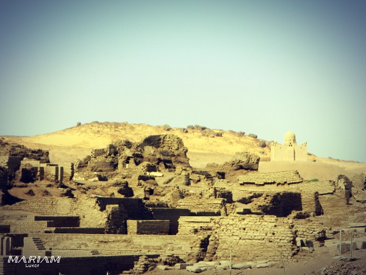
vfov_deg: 14.4
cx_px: 183
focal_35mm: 103
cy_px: 138
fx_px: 1089
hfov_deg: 19.1
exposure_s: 1/800
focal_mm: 18.6
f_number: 4.5
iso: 80
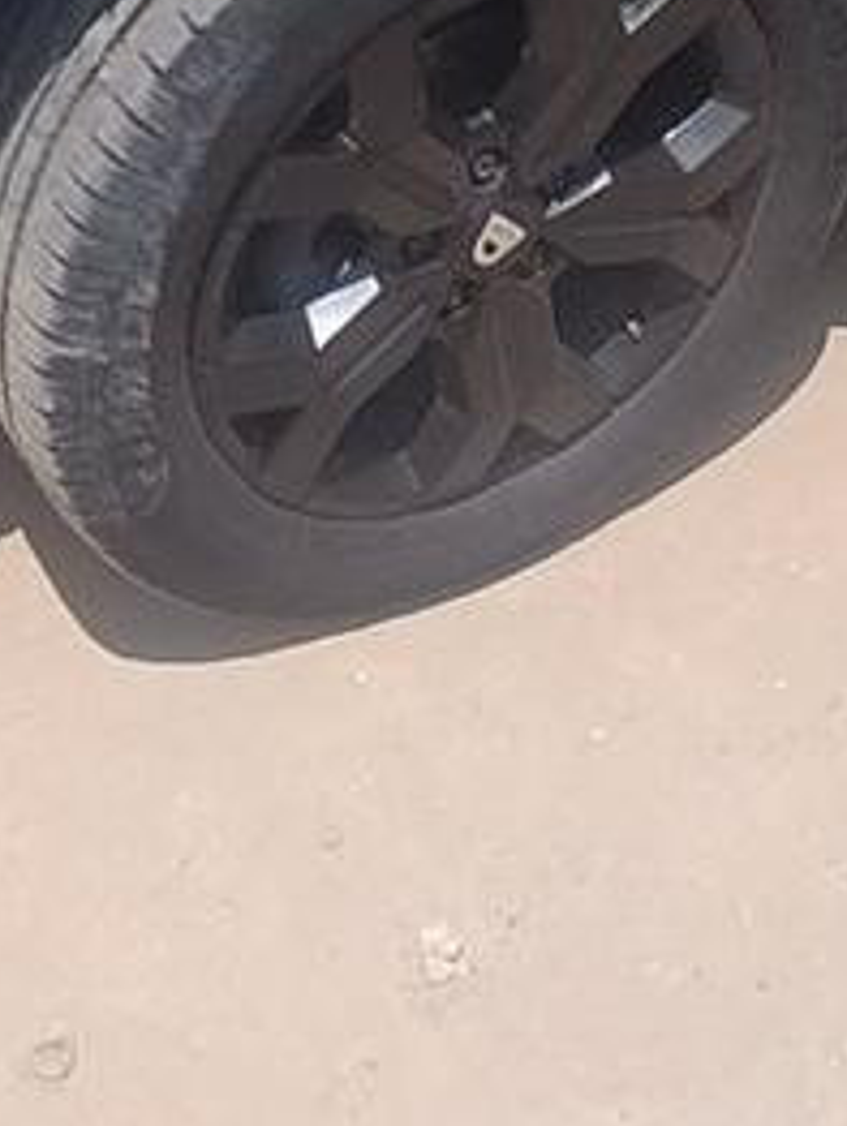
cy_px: -196
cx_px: 370
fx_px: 1726
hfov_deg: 27.5
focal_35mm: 53
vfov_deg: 31.0
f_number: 2.2
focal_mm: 1.65
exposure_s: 1/865
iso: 50
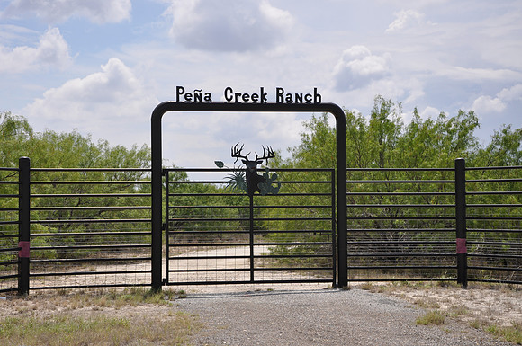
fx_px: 1086
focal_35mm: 75
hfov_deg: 27.0
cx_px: 261
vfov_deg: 18.1
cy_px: 173
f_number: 8
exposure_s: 1/250
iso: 200
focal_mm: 50
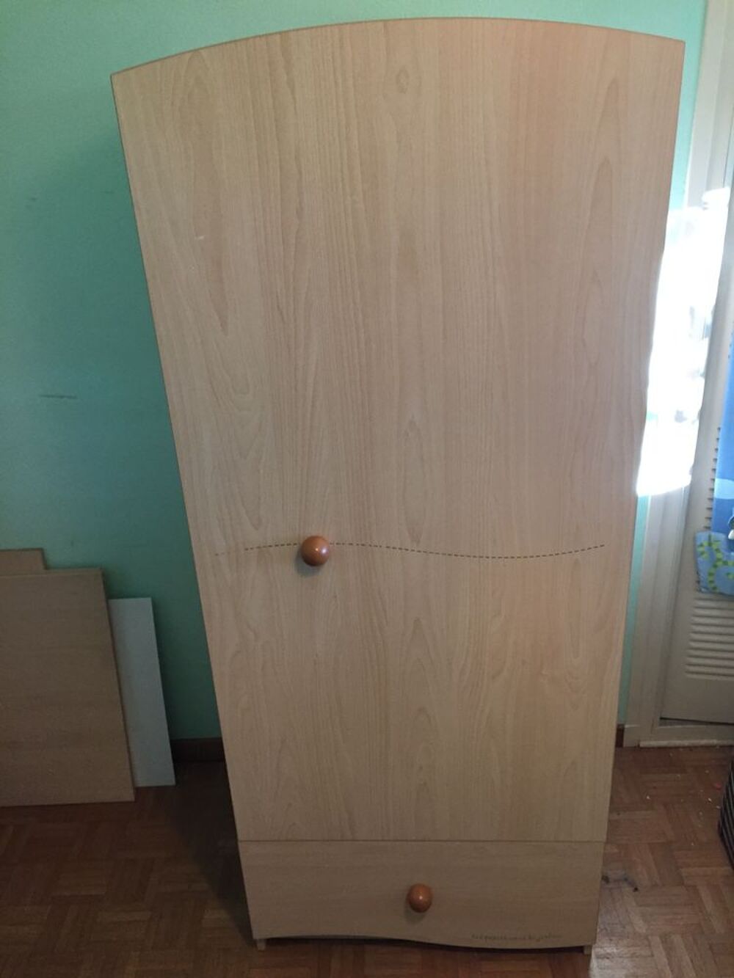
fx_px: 820
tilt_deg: -26.7
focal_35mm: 29
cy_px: 489
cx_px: 367
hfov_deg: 48.2
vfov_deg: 61.7
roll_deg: +3.7
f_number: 2.2
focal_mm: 4.15
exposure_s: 1/20
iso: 250
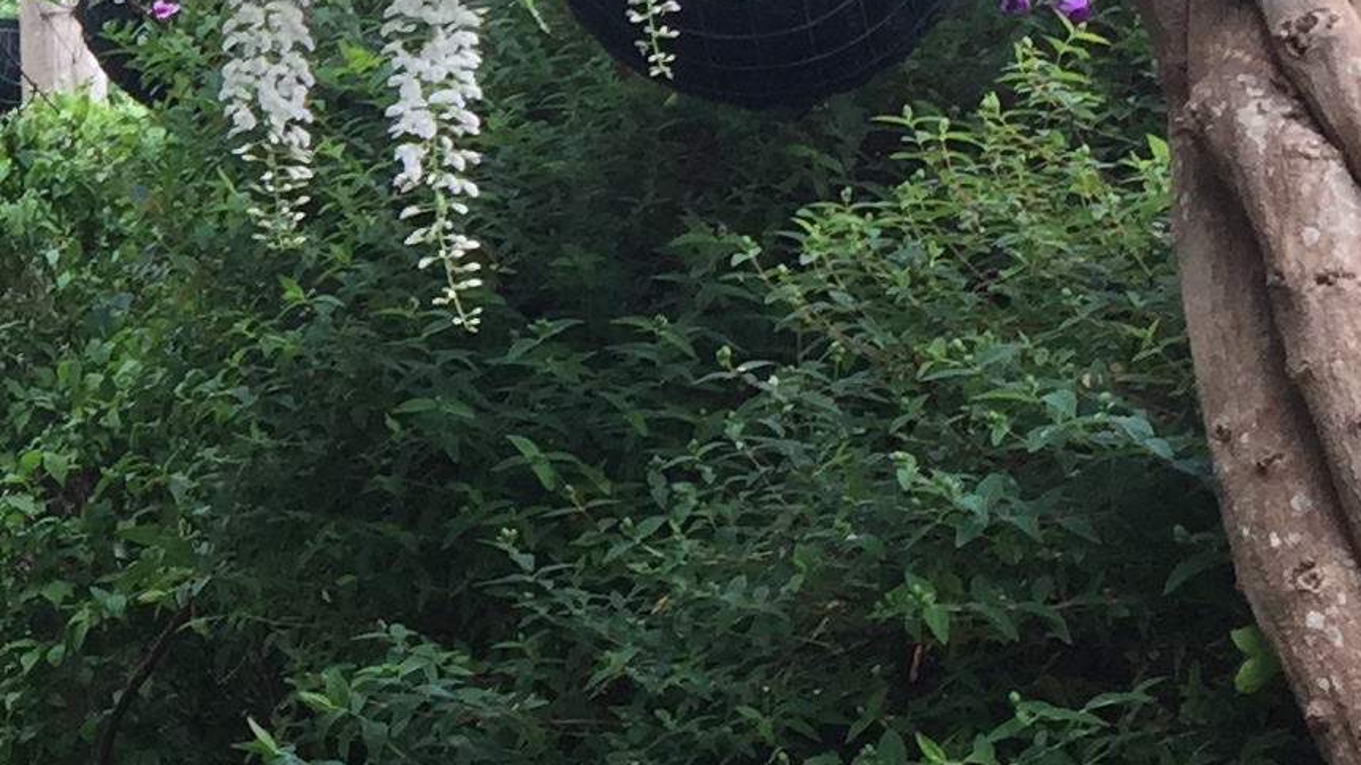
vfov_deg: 10.1
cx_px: -482
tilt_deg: +7.9
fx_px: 4330
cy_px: 223
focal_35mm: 120
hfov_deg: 16.7
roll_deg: +0.7
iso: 40
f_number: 2.2
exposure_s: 1/100
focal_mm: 4.15
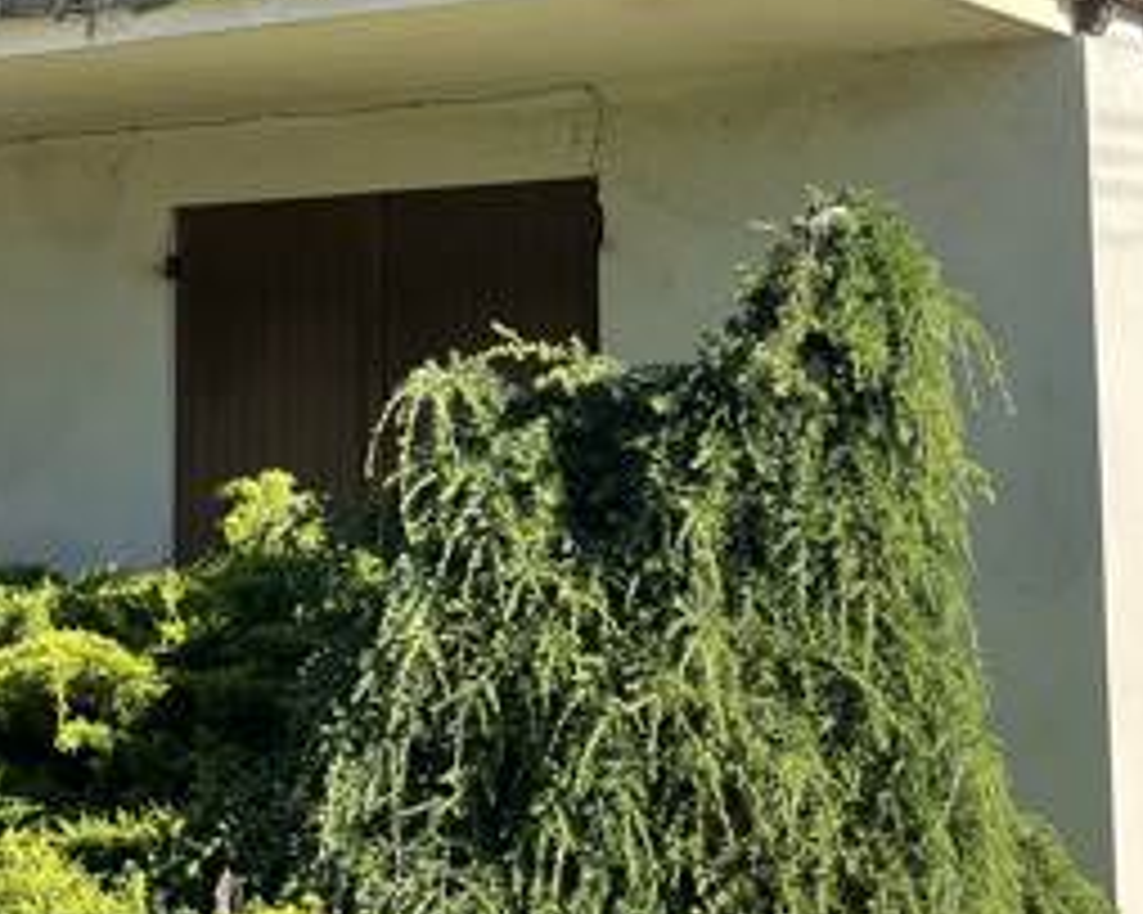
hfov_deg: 23.6
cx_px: 261
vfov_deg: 18.8
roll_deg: +0.7
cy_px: 90
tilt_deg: +7.8
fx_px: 2705
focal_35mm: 80
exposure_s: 1/1404
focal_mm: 5.1
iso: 50
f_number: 1.6
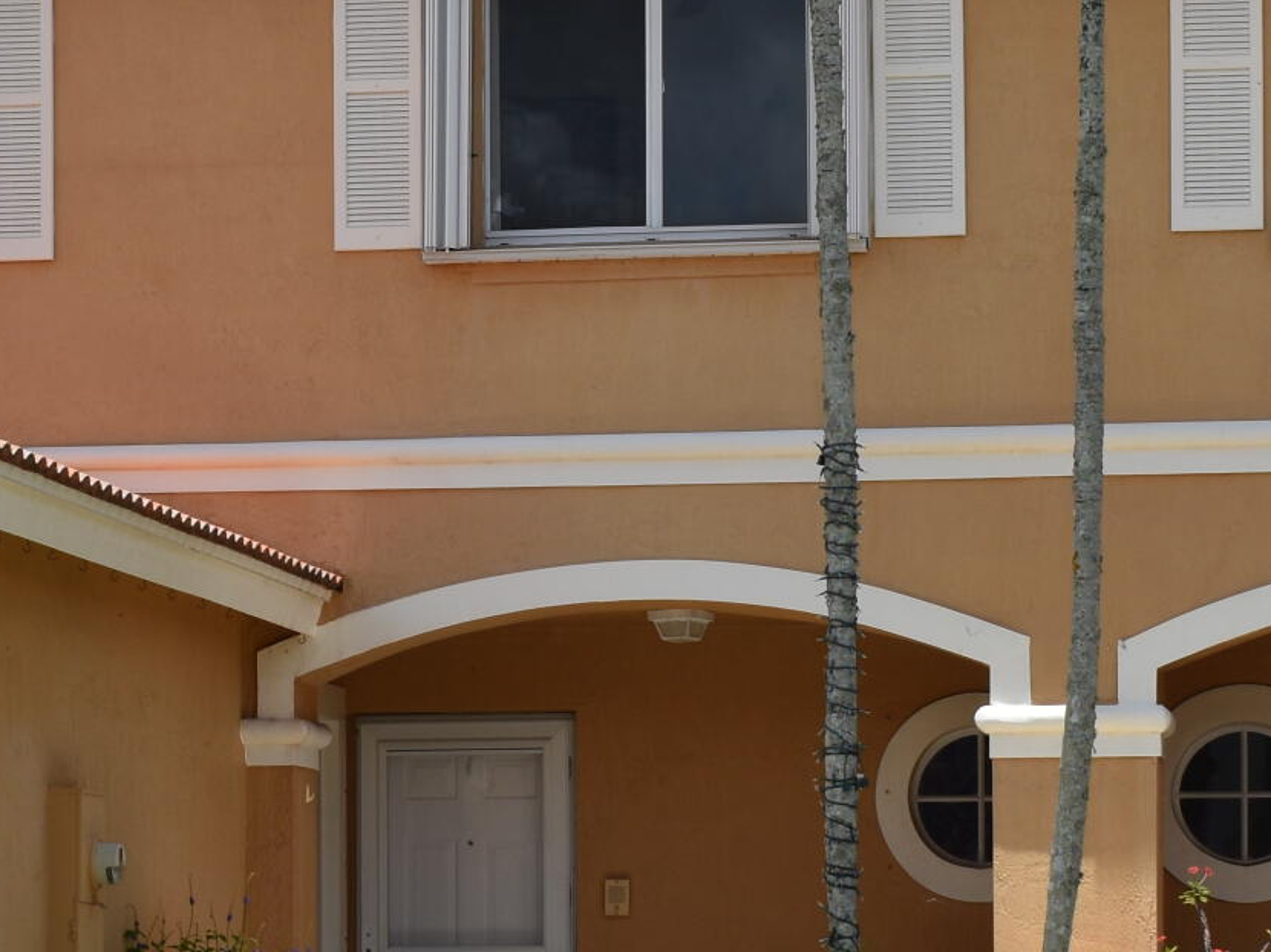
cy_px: 854
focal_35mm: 146
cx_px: 441
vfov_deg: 10.1
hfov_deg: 13.5
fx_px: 5359
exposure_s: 1/320
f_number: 9
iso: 100
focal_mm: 28
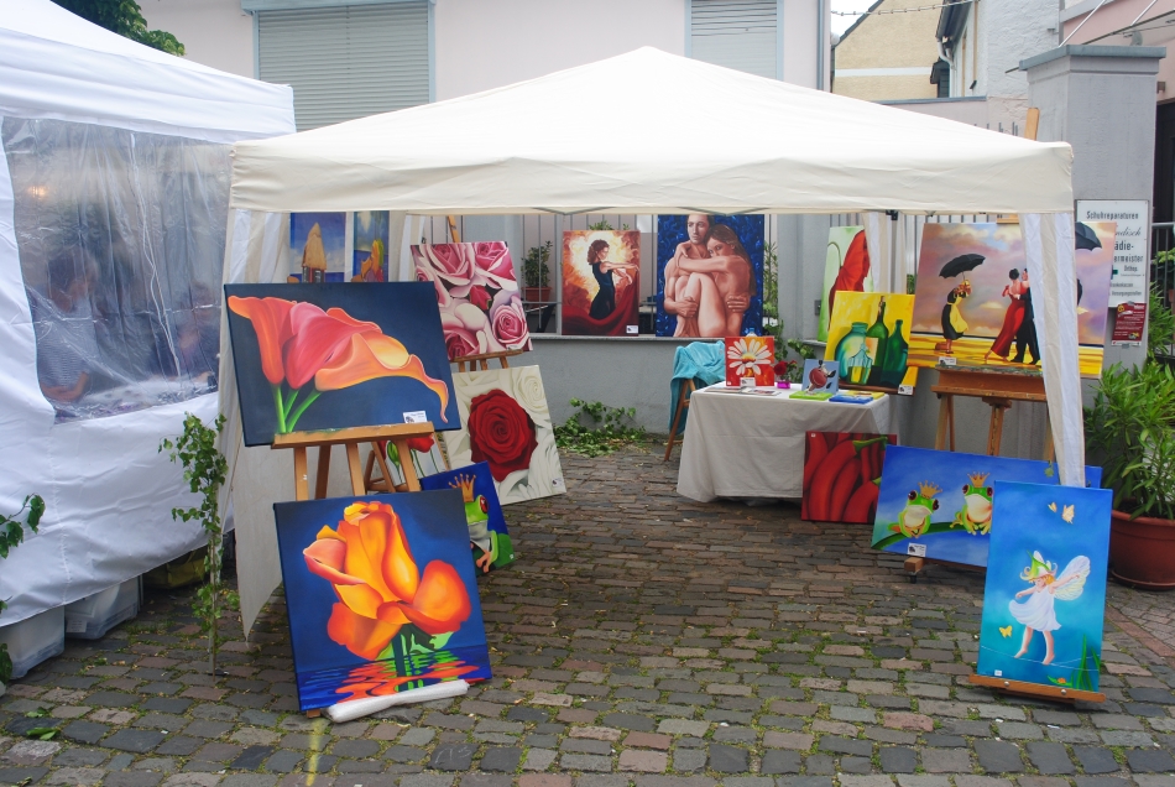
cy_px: 394
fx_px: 1176
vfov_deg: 37.0
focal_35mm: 36
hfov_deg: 53.1
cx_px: 588
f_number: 9
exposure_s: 1/160
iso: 200
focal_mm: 24
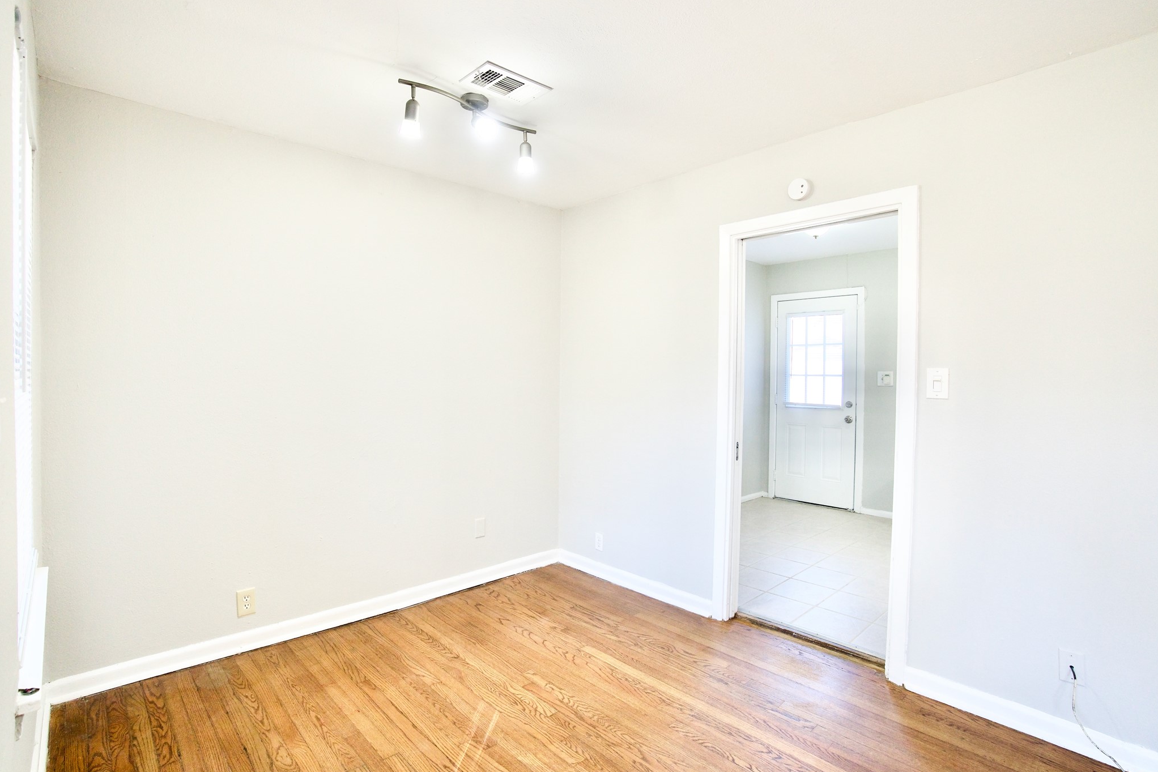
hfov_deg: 93.3
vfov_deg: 70.4
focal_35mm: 17
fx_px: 547
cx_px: 576
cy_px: 381
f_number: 4
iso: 1000
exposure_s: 1/160
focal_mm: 16
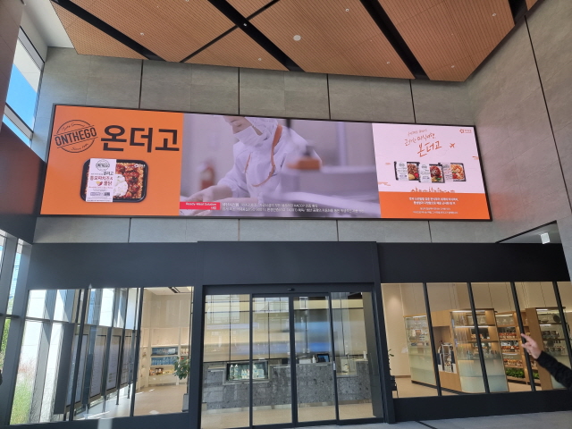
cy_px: 214
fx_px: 397
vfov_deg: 56.8
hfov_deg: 71.6
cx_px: 286
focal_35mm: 24
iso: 50
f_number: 1.8
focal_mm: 6.7
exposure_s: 1/120
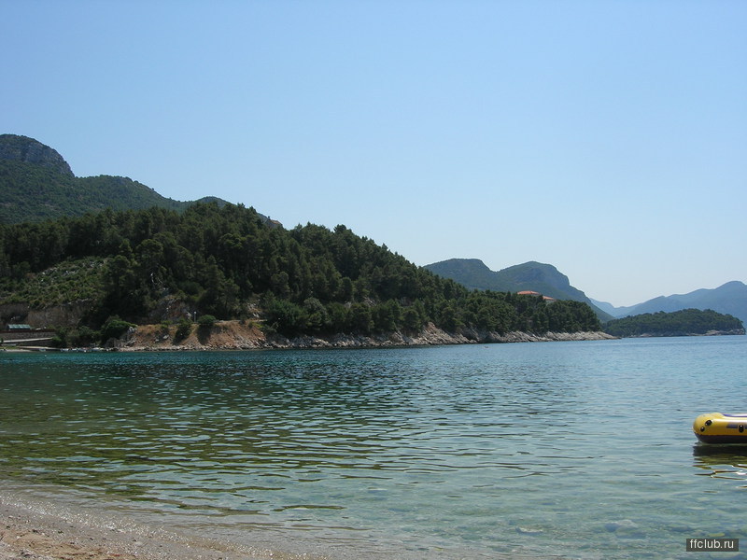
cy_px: 280
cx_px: 374
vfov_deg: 37.7
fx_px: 820
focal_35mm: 38
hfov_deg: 49.0
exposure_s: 1/880
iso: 64
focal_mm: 7.8
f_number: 4.8
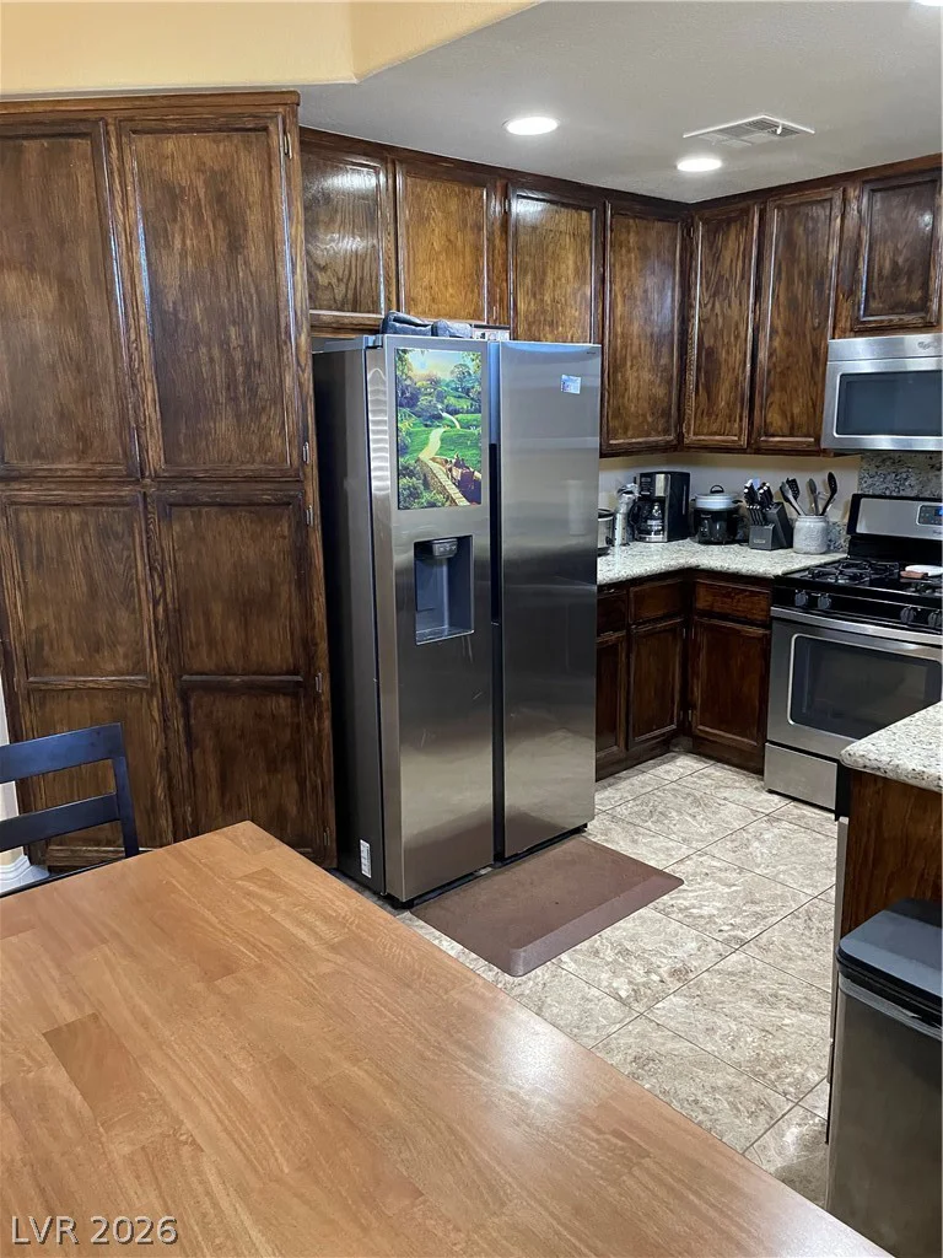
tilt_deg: -12.1
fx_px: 944
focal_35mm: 26
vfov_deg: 67.3
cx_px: 472
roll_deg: +2.2
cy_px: 629
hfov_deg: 53.1
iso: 500
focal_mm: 4.2
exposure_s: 1/60
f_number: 1.6
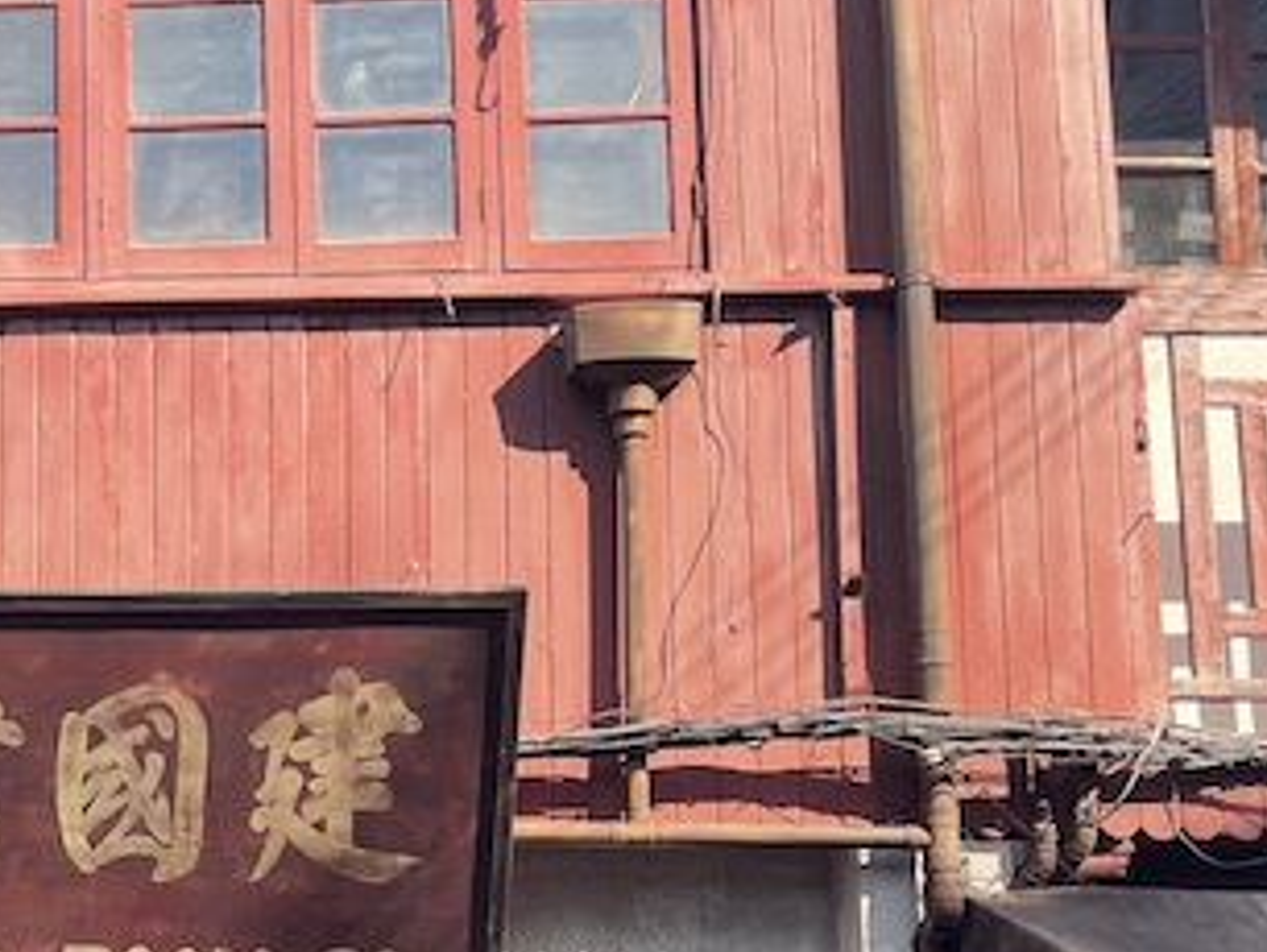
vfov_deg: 16.6
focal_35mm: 87
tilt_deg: +10.5
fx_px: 3187
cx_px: -298
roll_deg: -1.0
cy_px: 960
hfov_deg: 20.8
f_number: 1.6
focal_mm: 4.2
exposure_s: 1/1233
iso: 32
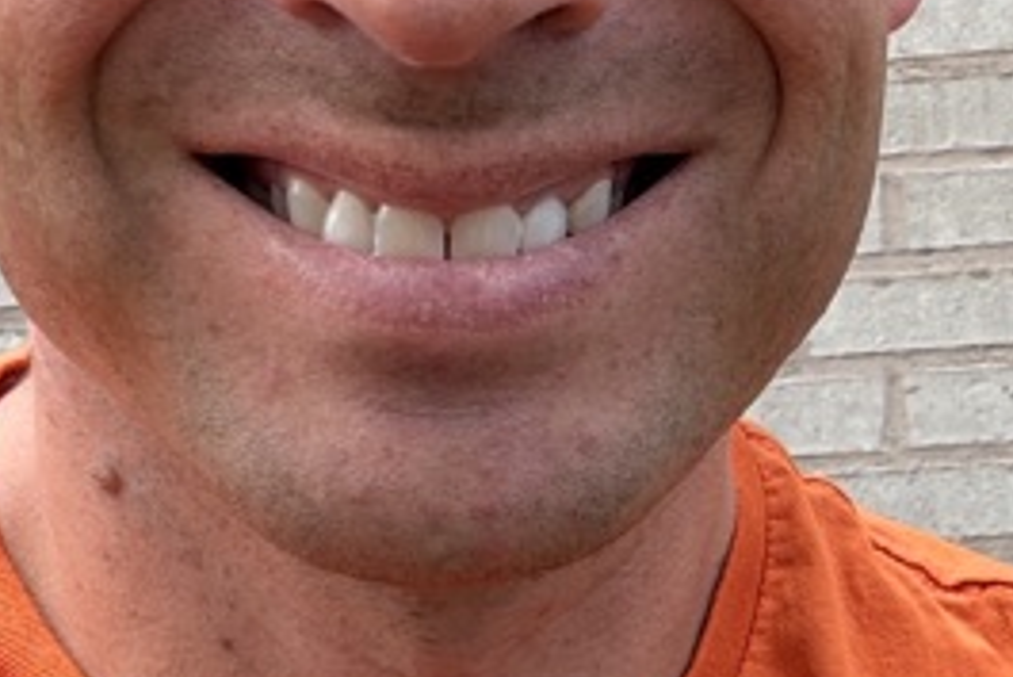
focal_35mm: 106
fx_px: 2984
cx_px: 1126
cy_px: 314
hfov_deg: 18.5
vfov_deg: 12.9
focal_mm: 2.71
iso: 20
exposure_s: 1/157
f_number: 1.9
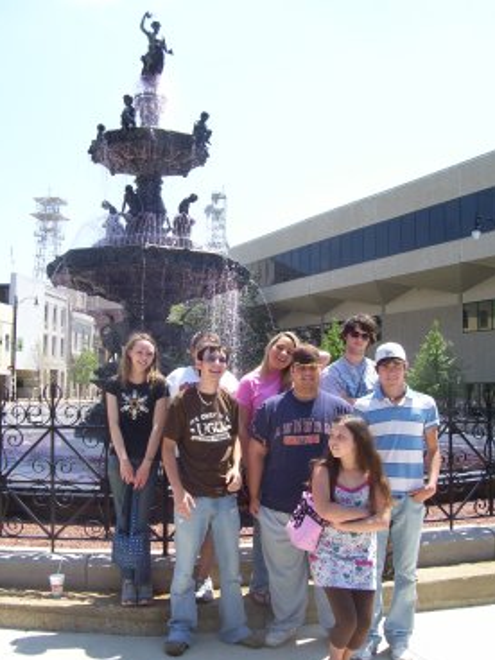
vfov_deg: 50.1
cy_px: 355
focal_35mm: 37
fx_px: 705
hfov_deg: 38.6
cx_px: 230
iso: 80
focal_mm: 5.6
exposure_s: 1/250
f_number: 4.8
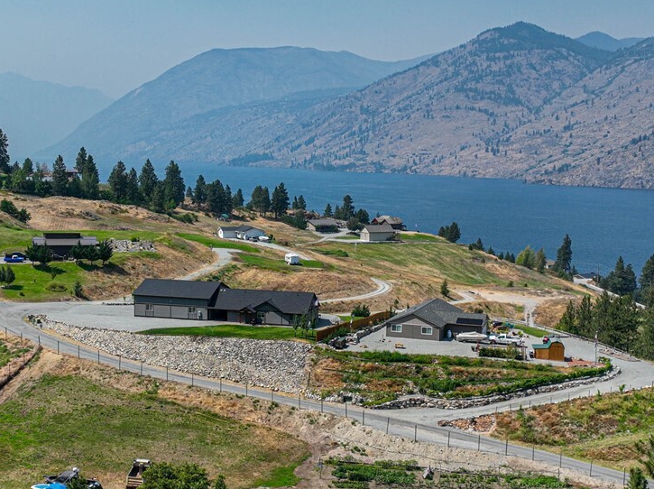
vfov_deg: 27.5
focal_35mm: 53
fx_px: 1000
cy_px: 260
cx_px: 211
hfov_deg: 35.8
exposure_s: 1/2000
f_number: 2.8
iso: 110
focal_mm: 12.29
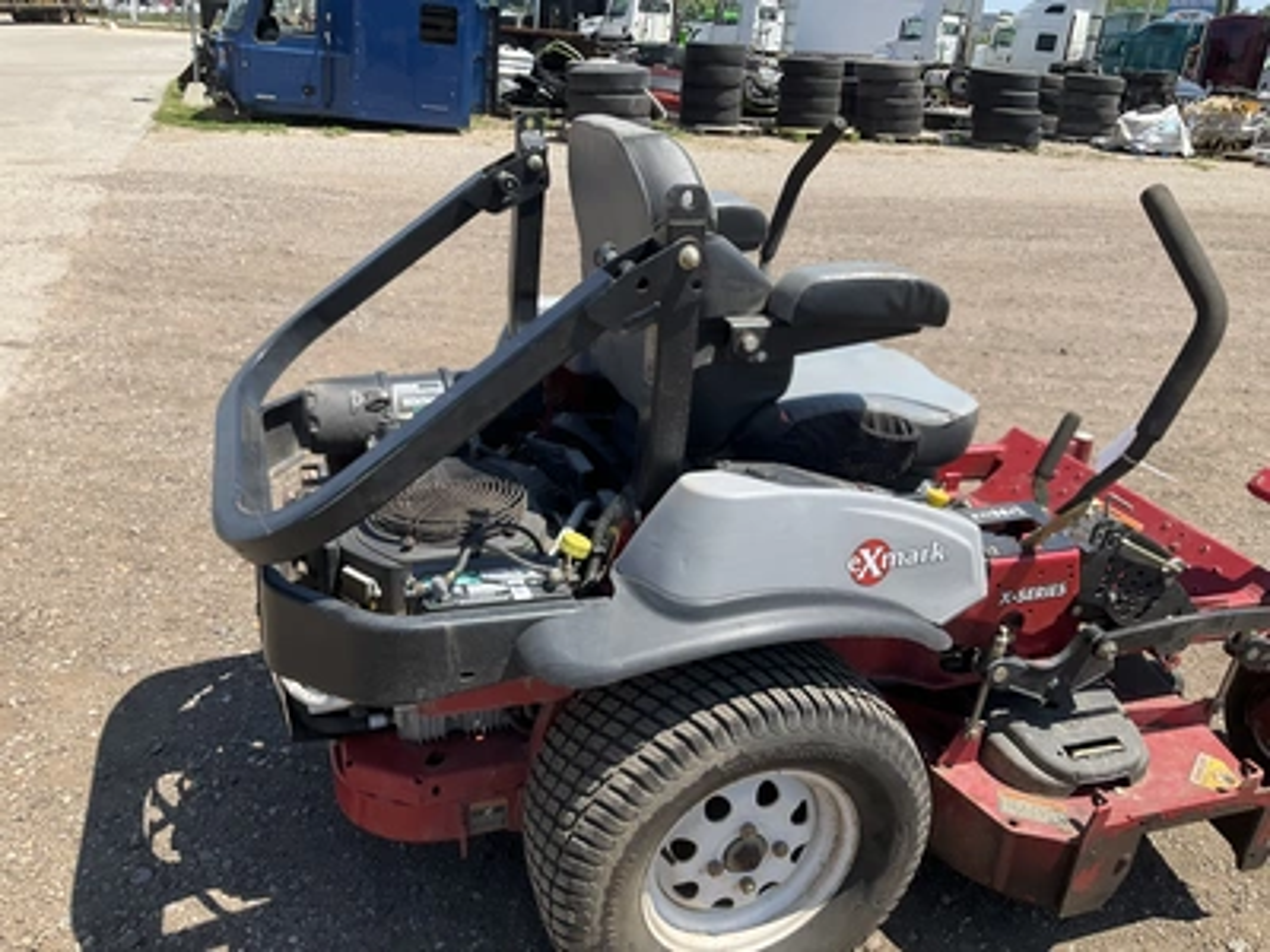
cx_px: 635
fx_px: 1064
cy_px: 476
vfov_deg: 48.2
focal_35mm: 29
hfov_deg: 61.7
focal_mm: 3
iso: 25
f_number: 1.8
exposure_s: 1/1035
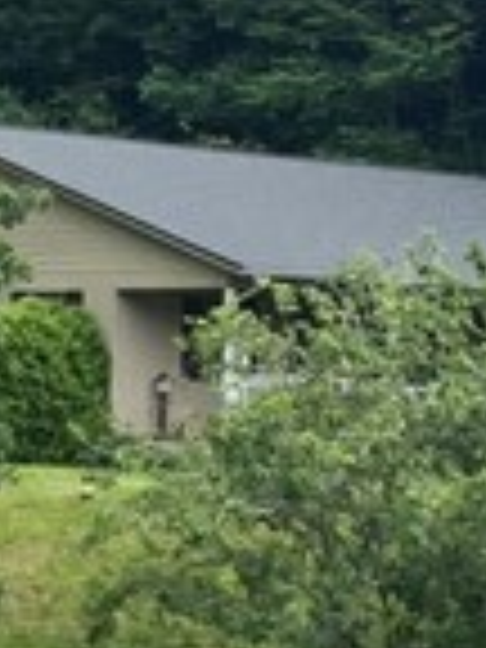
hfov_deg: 7.5
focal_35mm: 199
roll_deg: -0.7
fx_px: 3725
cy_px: 454
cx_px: 351
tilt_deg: -0.9
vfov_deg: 9.9
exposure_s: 1/1350
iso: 32
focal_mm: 3.99
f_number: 1.8
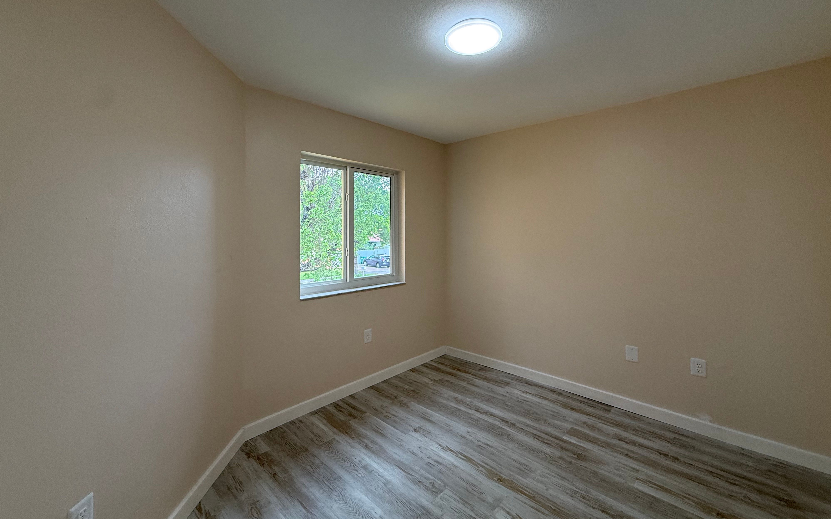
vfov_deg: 74.5
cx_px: 420
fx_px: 340
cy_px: 231
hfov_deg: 101.5
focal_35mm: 15
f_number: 2.2
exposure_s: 1/120
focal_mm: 2.22
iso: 200
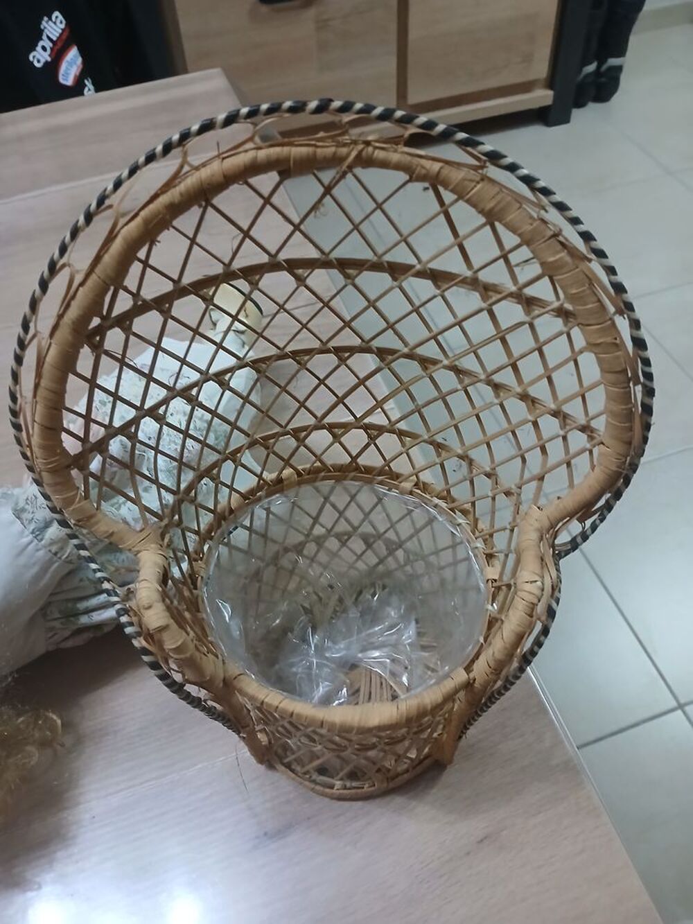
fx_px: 694
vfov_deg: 67.3
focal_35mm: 26
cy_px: 462
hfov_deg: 53.1
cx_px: 346
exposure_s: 1/25
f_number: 1.8
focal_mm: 3.98
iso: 500
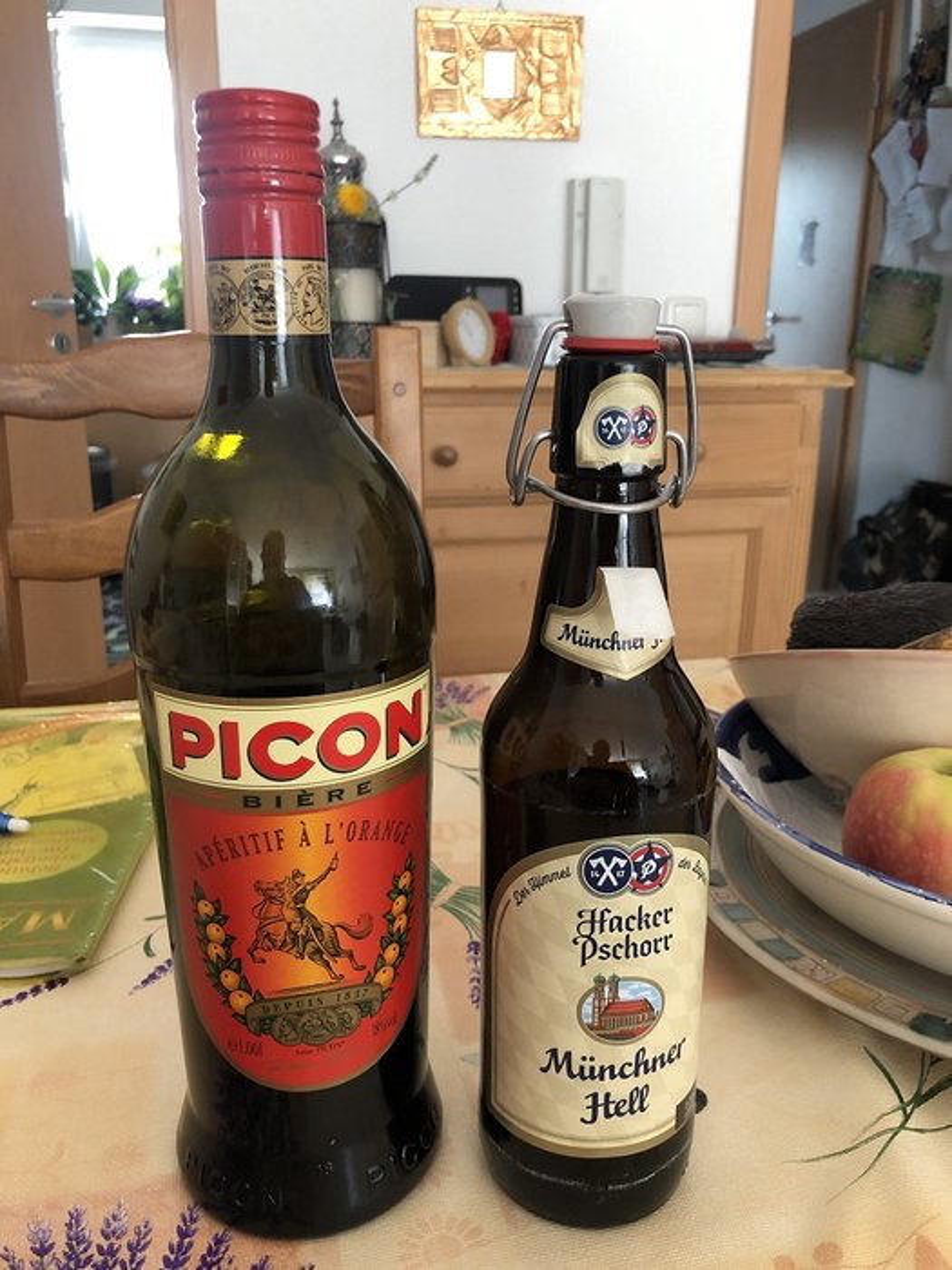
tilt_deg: -15.9
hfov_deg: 49.7
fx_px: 1027
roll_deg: -0.4
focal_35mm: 28
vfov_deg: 63.4
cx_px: 476
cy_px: 635
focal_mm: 3.99
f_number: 1.8
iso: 40
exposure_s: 1/15
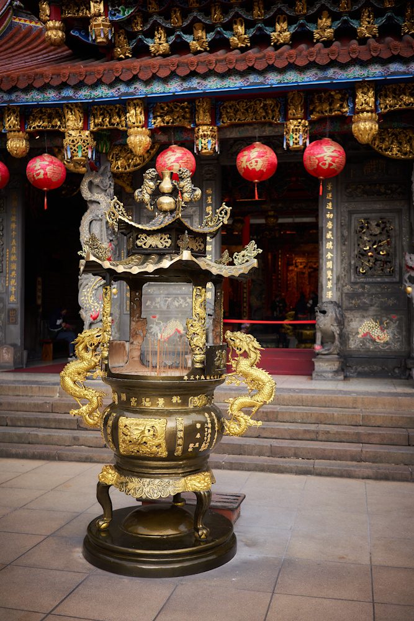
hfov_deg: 37.9
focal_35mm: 35
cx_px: 207
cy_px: 310
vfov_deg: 54.4
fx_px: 603
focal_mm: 35
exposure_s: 1/800
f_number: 2.8
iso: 200
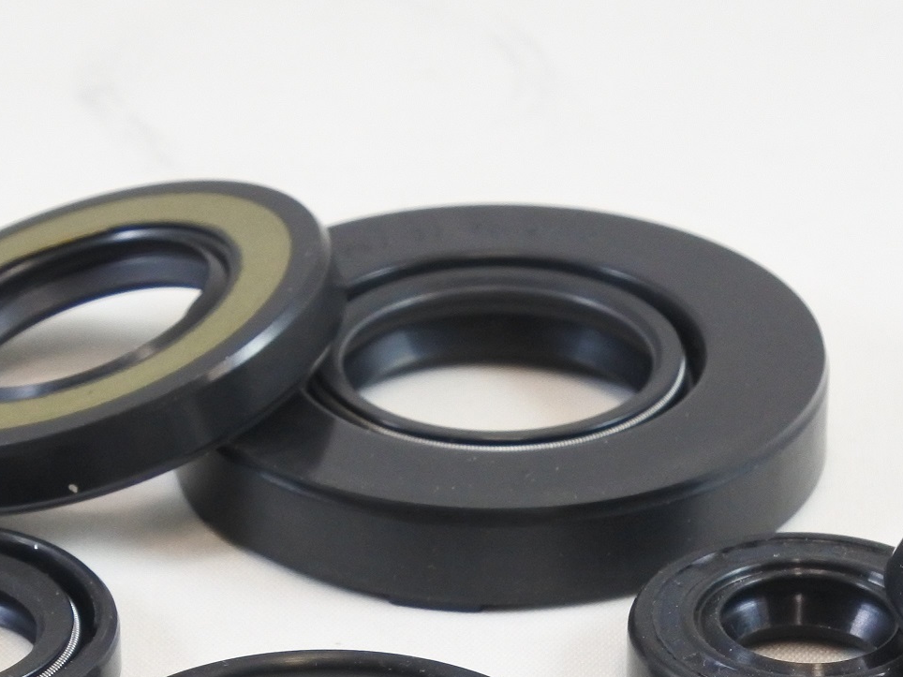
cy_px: 531
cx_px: 316
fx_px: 3887
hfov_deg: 13.2
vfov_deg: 9.9
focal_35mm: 149
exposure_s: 1/100
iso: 800
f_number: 5.6
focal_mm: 28.5
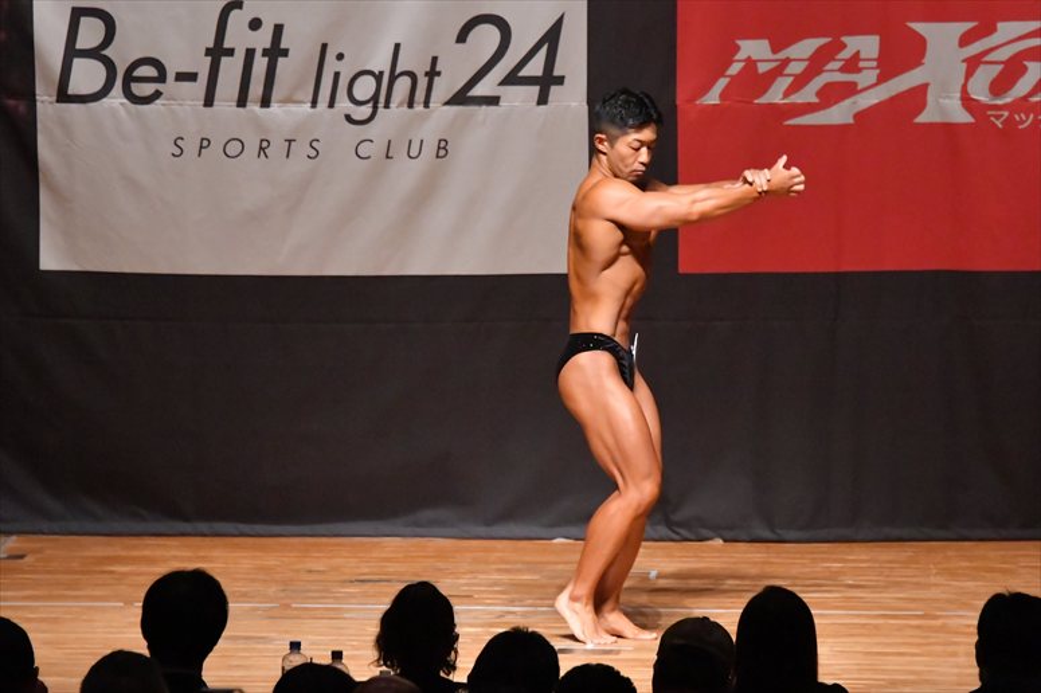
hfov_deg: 8.1
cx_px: 520
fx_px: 7370
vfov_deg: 5.4
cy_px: 346
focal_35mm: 255
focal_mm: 170
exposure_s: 1/400
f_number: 5.6
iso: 12800
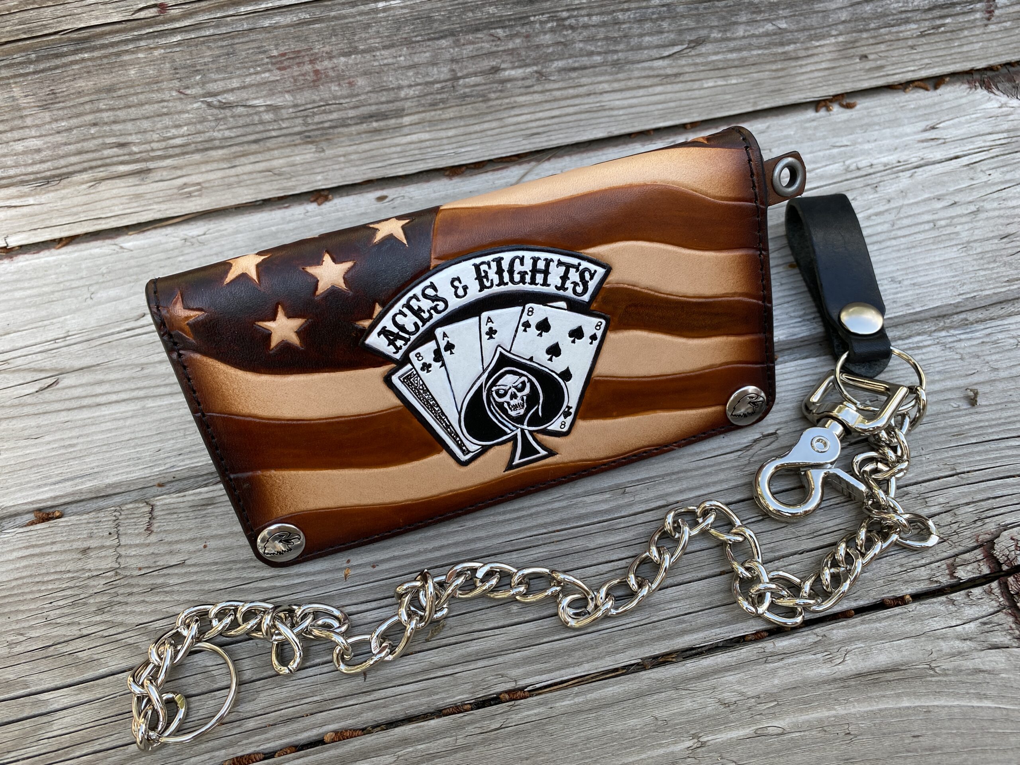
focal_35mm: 26
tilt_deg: -53.8
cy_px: 382
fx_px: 766
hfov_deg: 67.3
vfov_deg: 53.1
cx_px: 510
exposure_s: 1/351
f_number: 1.8
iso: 32
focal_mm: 4.25
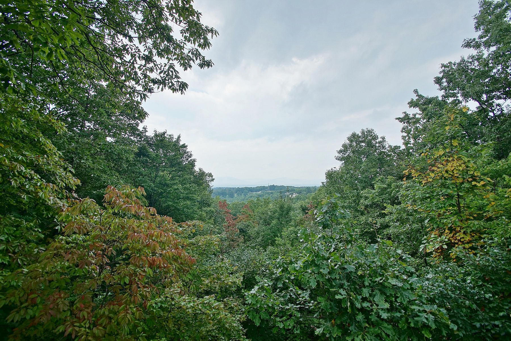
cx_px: 256
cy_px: 170
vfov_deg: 77.4
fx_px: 213
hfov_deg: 100.4
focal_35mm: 15
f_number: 5.6
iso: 400
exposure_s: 1/320
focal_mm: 10
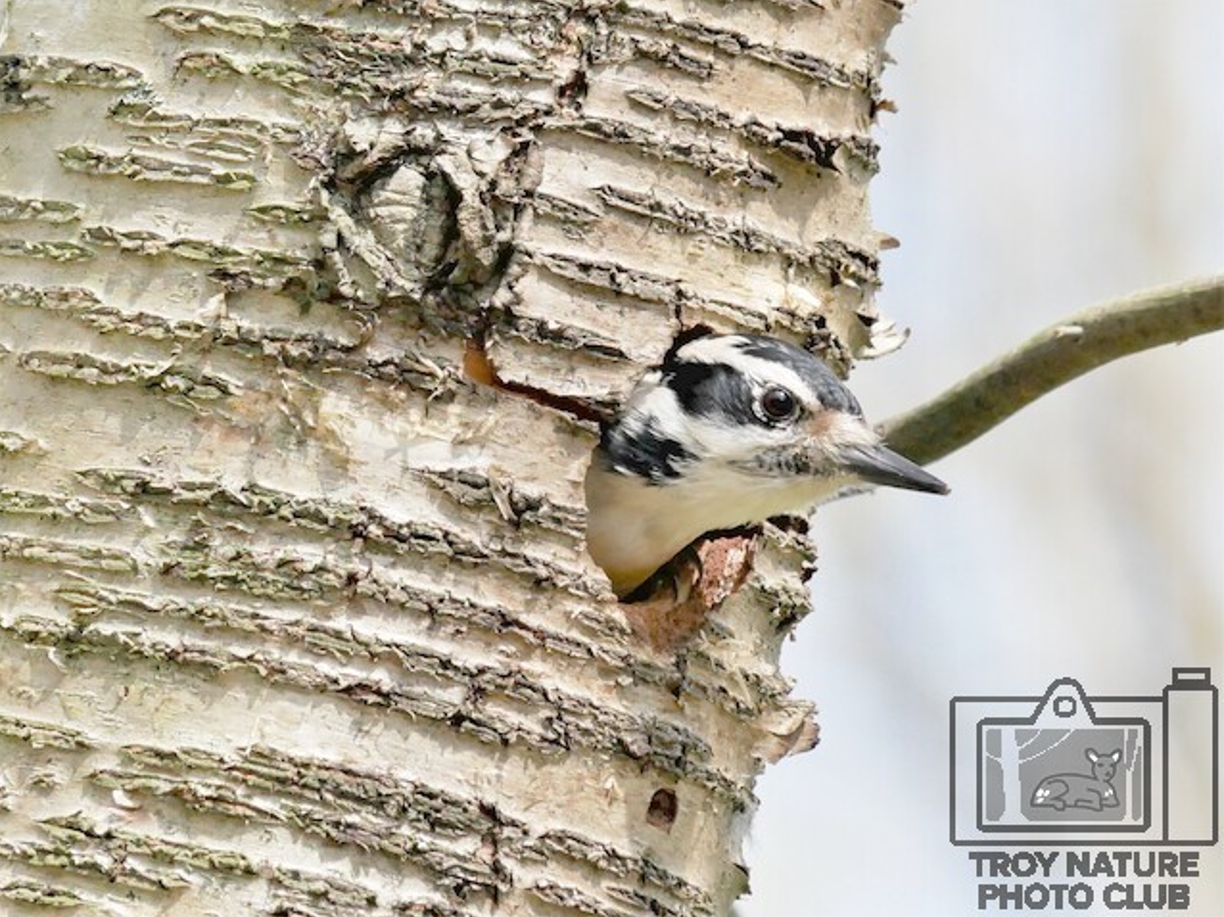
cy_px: 459
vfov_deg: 3.2
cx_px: 612
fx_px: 16613
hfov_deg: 4.2
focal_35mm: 470
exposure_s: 1/1000
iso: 1600
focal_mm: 234
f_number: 8
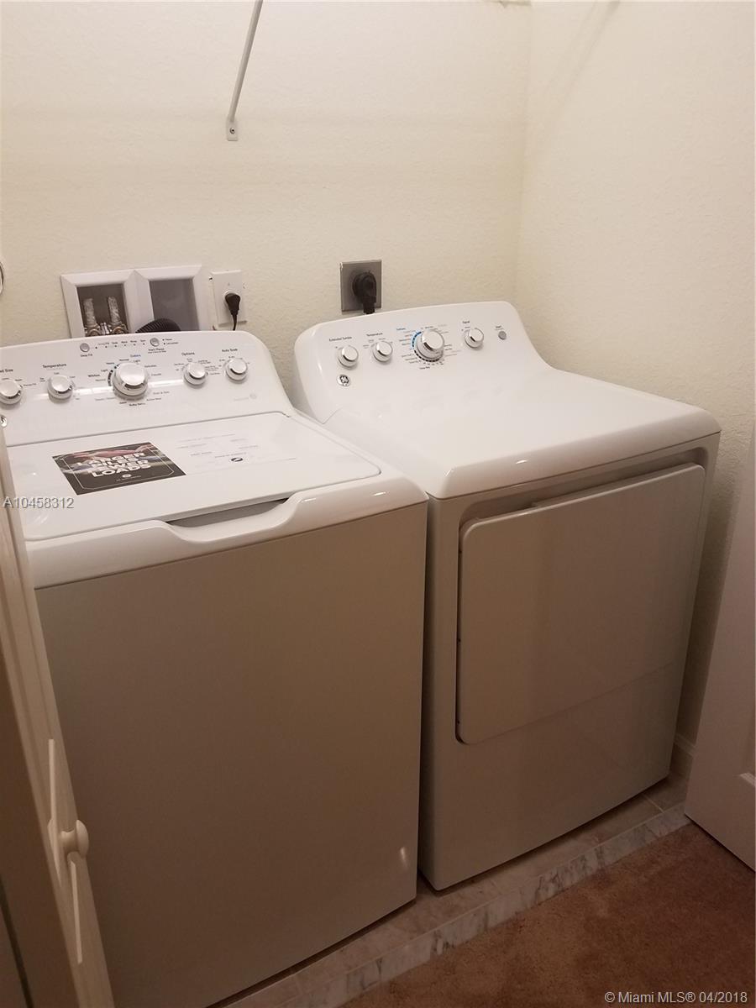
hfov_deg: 53.1
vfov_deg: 67.3
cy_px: 504
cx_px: 378
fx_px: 757
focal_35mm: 26
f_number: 1.7
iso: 100
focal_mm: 4.2
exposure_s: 1/60
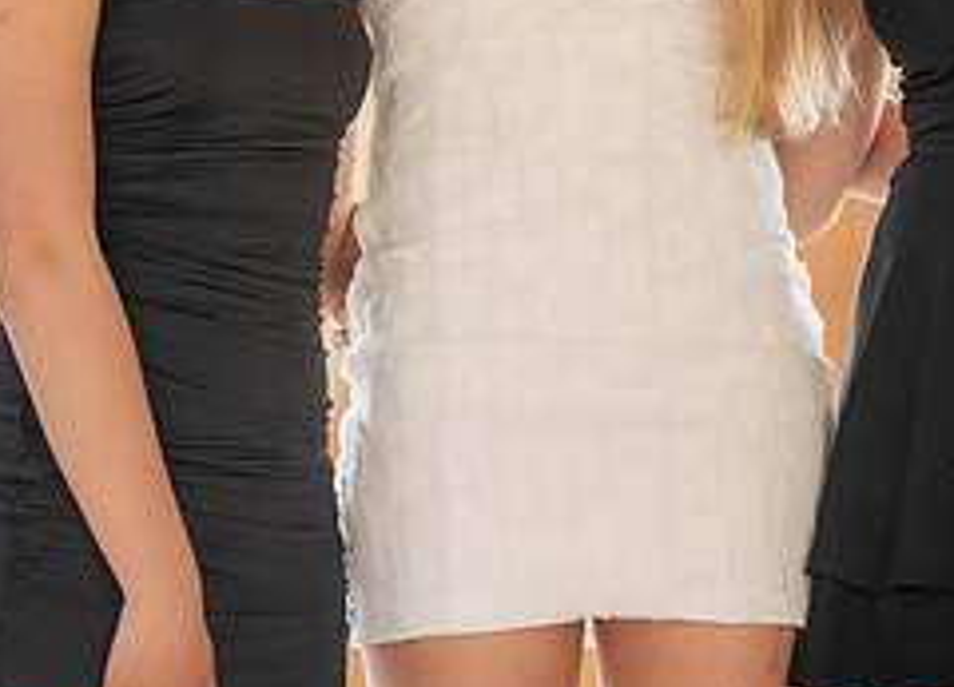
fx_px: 10790
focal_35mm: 397
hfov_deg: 5.1
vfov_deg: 3.6
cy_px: -124
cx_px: 929
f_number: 2.8
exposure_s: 1/320
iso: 400
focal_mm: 142
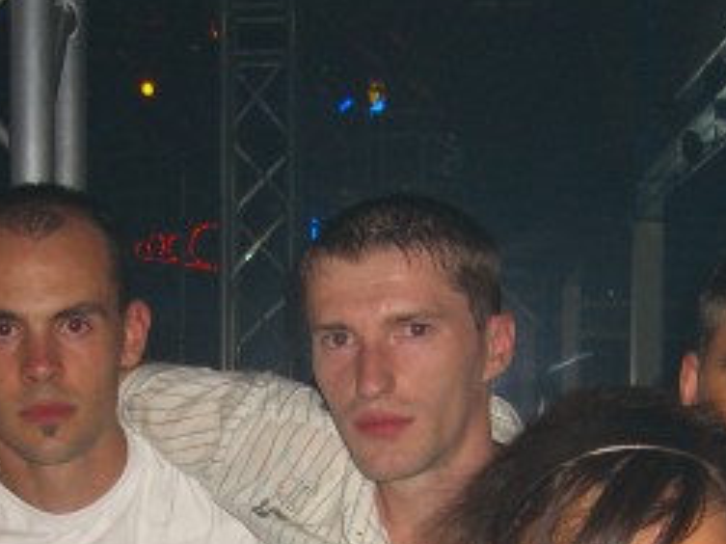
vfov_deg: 15.7
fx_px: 1908
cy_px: 637
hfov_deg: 21.5
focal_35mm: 91
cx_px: 289
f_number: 2.8
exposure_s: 1/60
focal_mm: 7.9
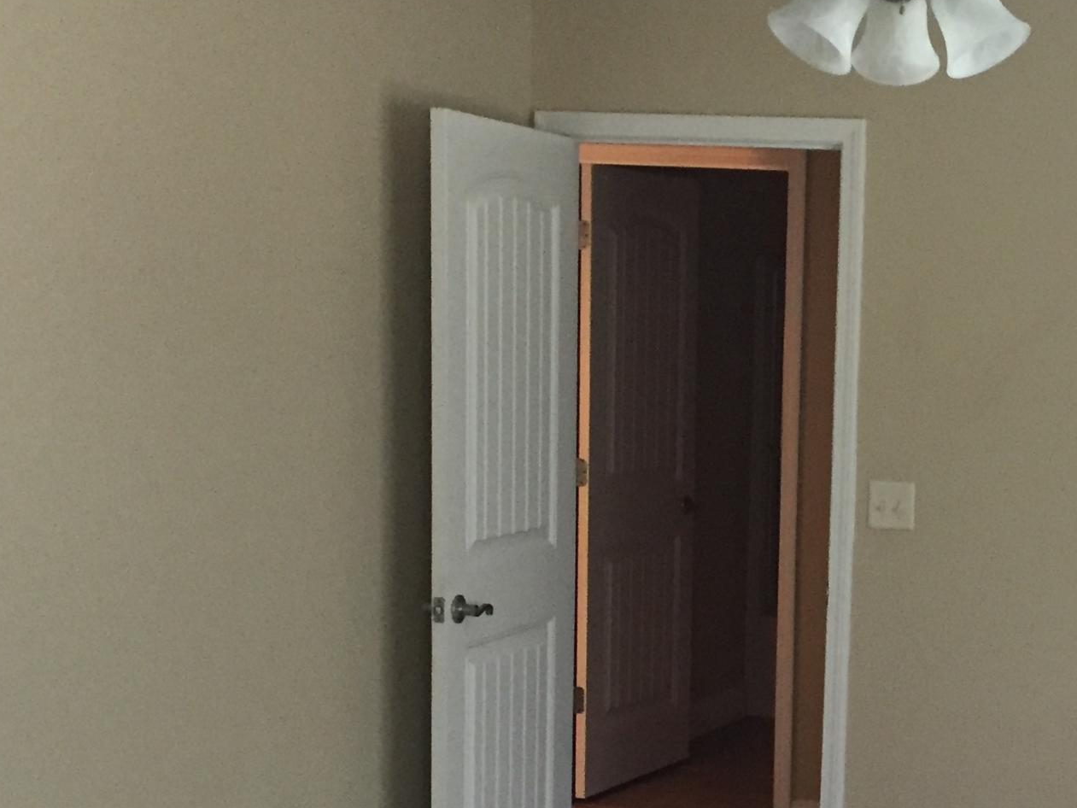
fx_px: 2147
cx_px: 1012
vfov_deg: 21.0
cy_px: 676
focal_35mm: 69
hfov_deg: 27.0
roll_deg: -3.5
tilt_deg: -8.0
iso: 250
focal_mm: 4.15
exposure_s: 1/30
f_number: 2.2
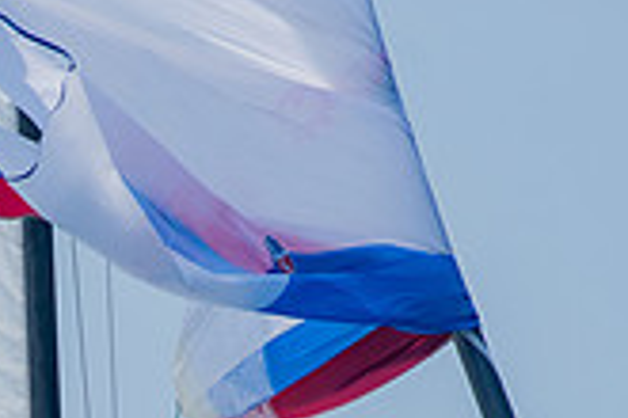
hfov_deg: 2.4
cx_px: -132
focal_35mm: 845
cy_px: 730
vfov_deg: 1.6
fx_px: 14739
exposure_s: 1/1250
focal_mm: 150
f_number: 8
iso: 400
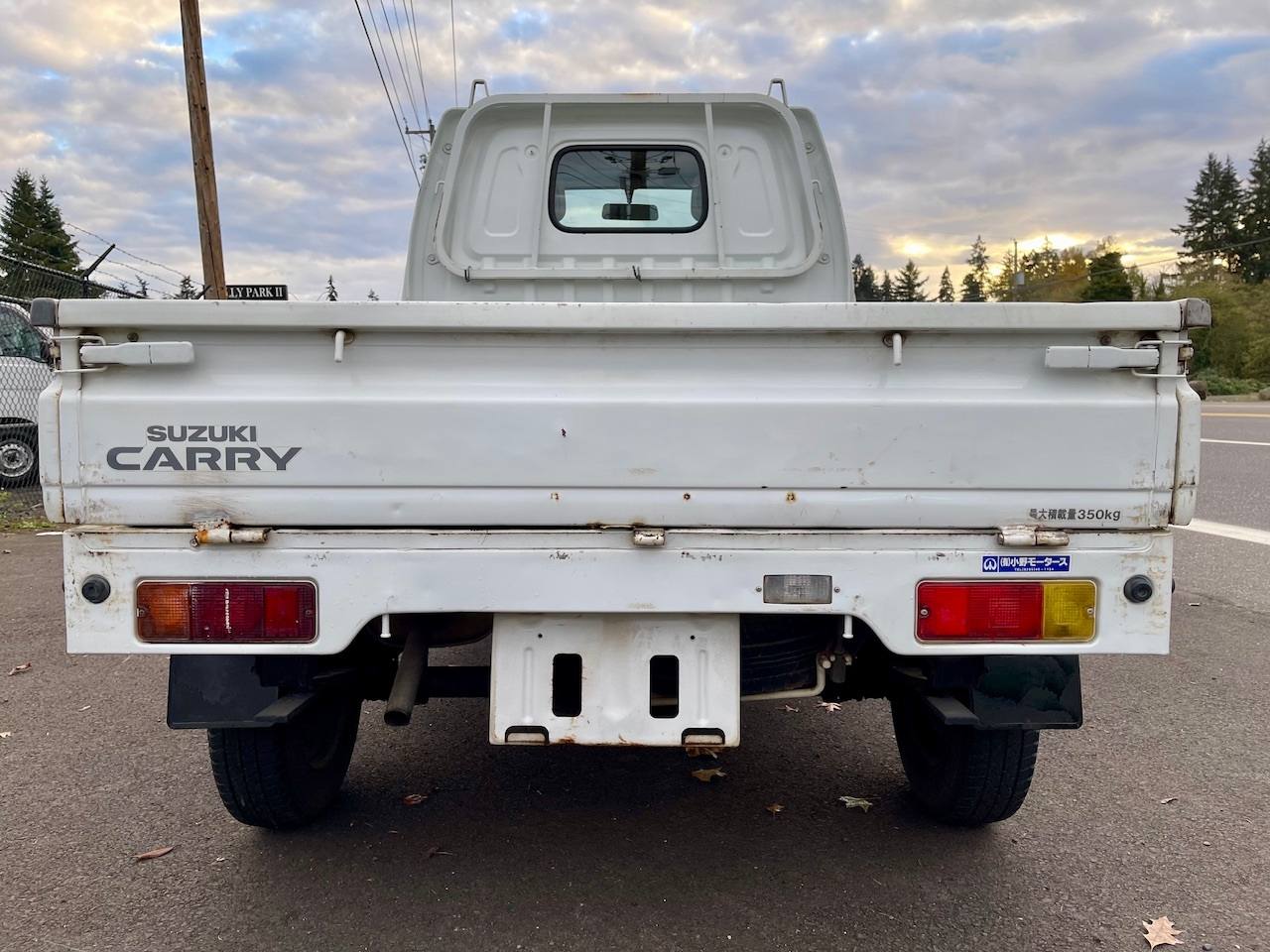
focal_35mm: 25
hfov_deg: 69.4
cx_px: 635
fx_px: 917
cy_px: 476
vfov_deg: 54.9
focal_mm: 5.1
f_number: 1.6
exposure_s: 1/261
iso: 32
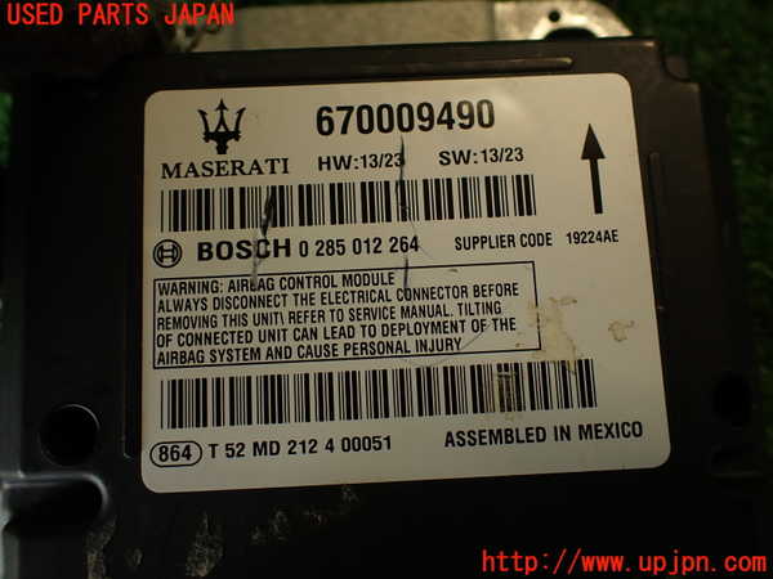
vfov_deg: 46.8
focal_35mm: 30
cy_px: 290
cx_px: 386
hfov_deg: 60.0
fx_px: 670
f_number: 2.3
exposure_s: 1/60
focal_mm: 5.4
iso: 100
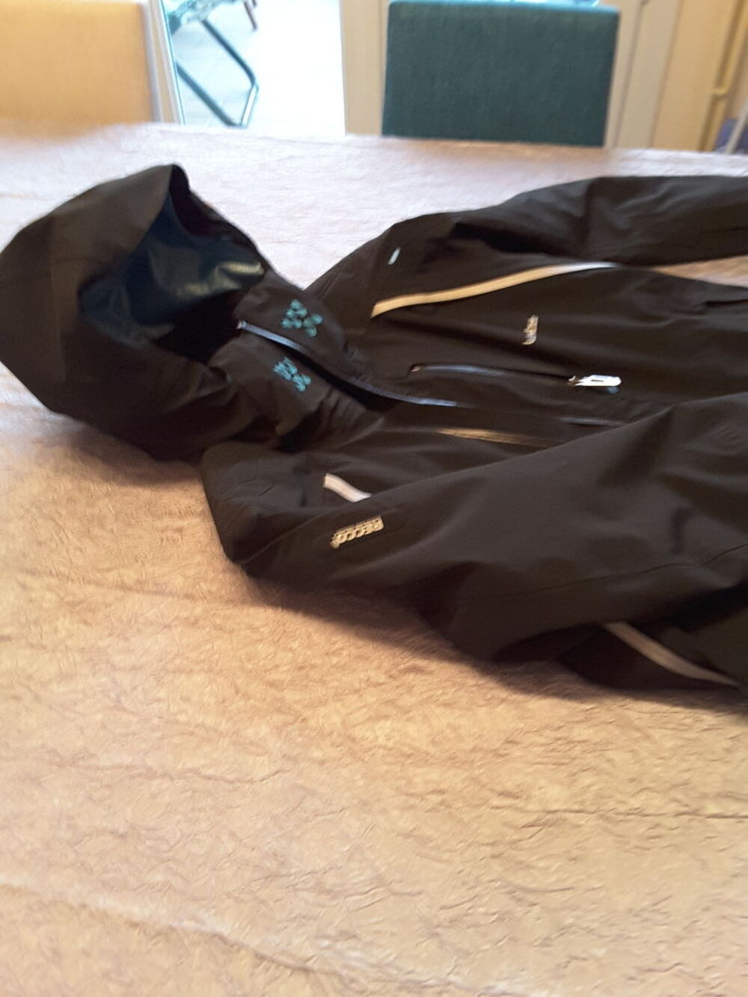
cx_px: 374
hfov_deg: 45.4
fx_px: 893
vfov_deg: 58.3
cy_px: 498
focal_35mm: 31
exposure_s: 1/20
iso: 250
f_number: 1.9
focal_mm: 2.9
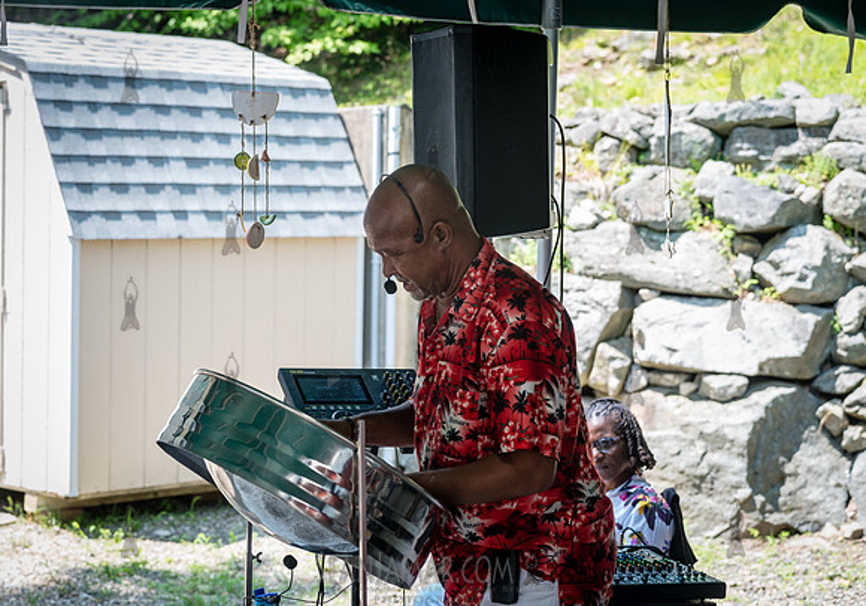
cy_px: 253
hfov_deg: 26.1
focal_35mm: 76
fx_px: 1860
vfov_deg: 18.5
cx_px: 334
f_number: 3.5
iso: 400
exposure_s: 1/400
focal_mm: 63
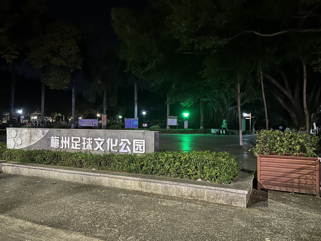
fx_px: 241
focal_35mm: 26
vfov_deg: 53.1
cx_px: 160
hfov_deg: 67.3
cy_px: 120
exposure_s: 1/10
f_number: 1.5
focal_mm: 5.7
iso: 640
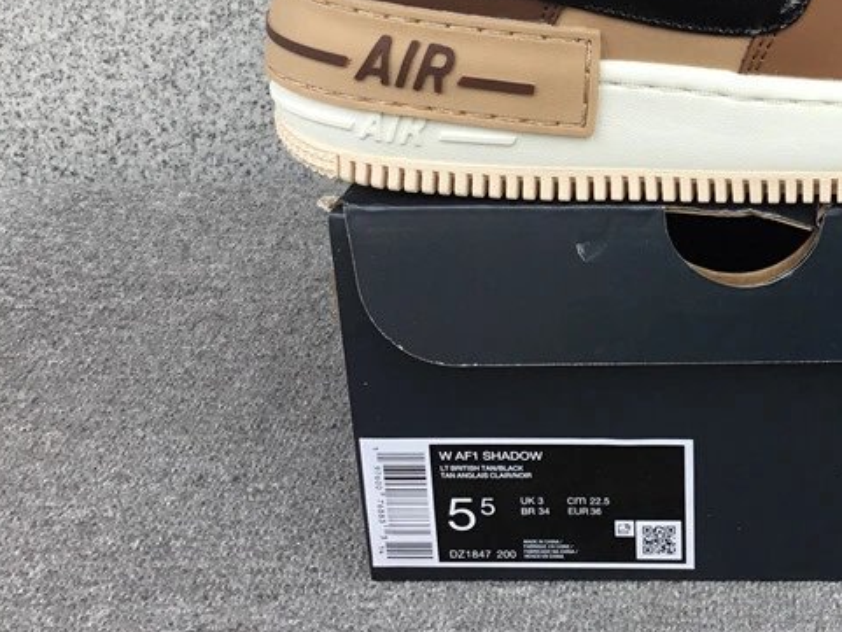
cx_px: 767
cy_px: 158
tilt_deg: -19.9
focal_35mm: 58
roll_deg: +0.1
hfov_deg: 31.6
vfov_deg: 25.0
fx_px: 1411
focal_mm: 3.3
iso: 25
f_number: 2.4
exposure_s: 1/100
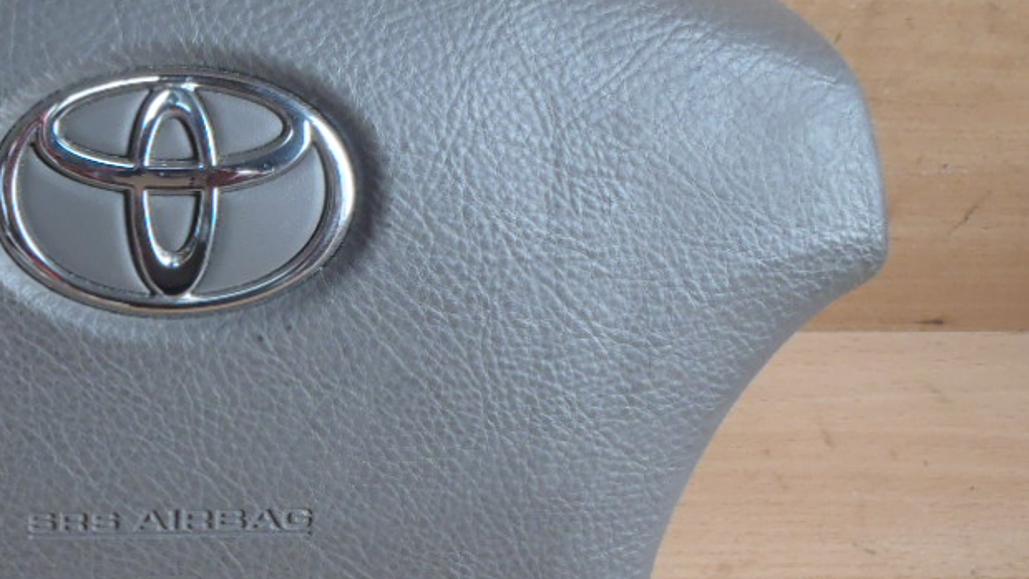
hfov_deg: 31.5
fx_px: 1719
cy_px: 377
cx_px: 66
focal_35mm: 63
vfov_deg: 19.1
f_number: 3.9
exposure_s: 1/30
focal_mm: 5
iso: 200
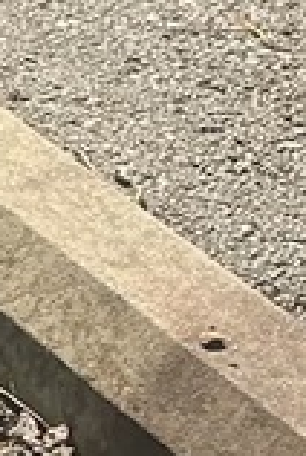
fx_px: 2475
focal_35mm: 195
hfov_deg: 6.5
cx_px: -563
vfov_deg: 9.4
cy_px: -646
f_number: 1.8
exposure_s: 1/551
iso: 25
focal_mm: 3
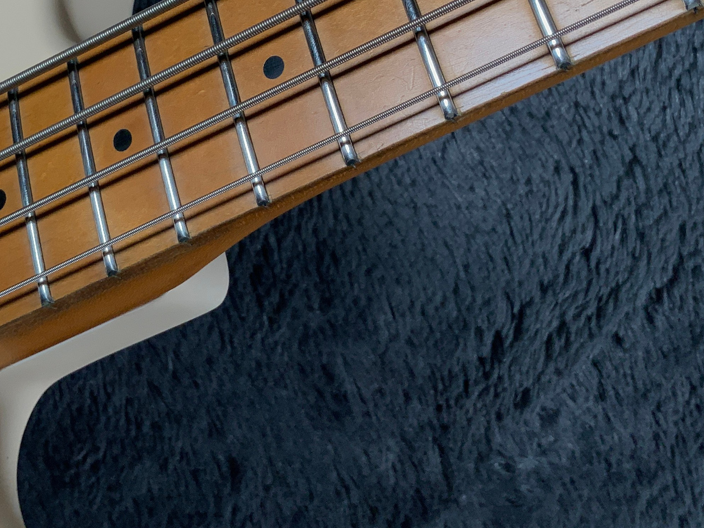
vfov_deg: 23.9
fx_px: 1200
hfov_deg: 32.6
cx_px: 289
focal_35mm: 59
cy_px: 14
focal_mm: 3
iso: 32
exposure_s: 1/312
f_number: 1.8
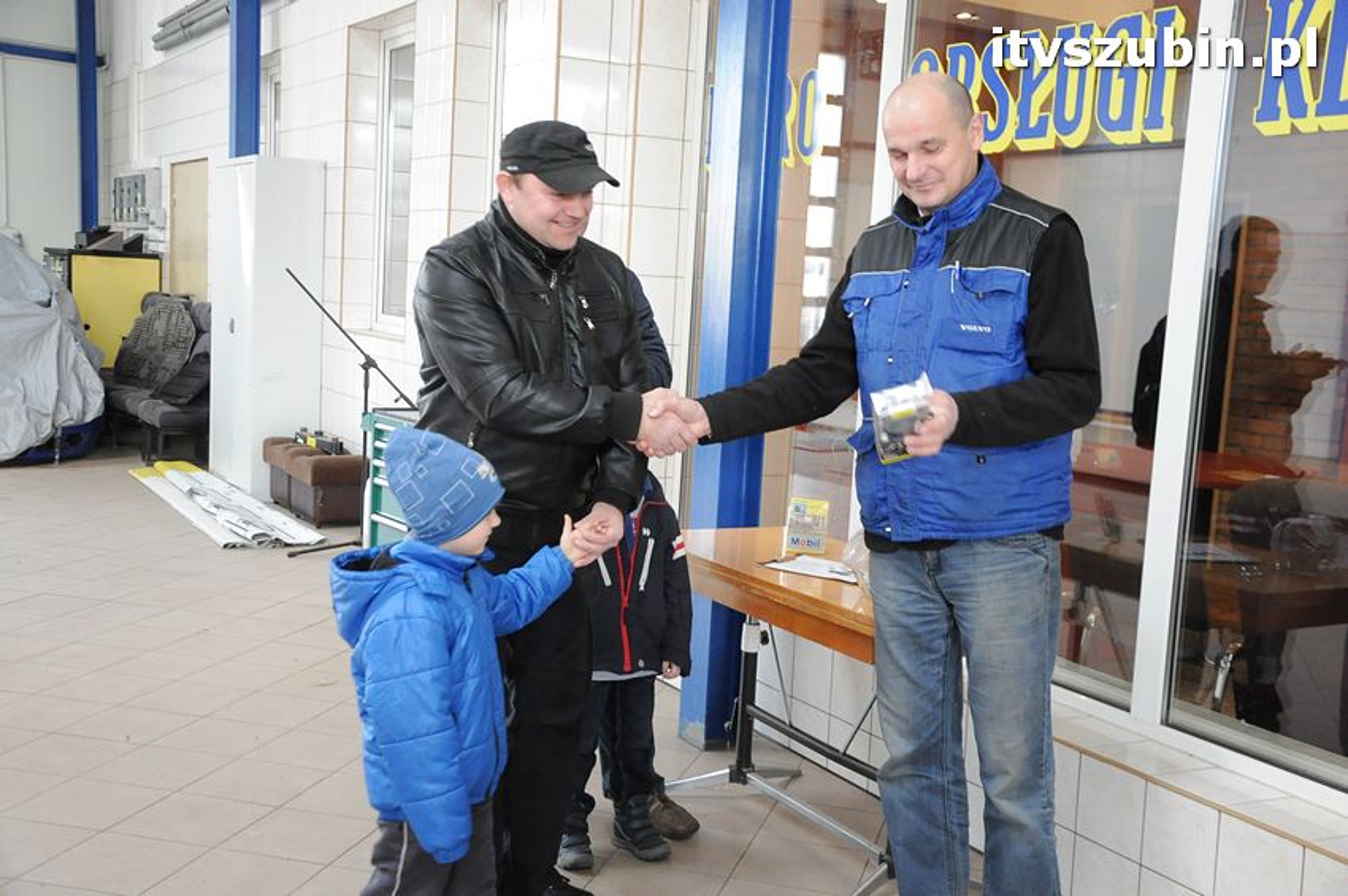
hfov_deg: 49.6
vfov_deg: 34.1
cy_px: 448
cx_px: 674
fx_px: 1459
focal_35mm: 39
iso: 2000
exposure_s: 1/80
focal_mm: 26
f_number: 4.5
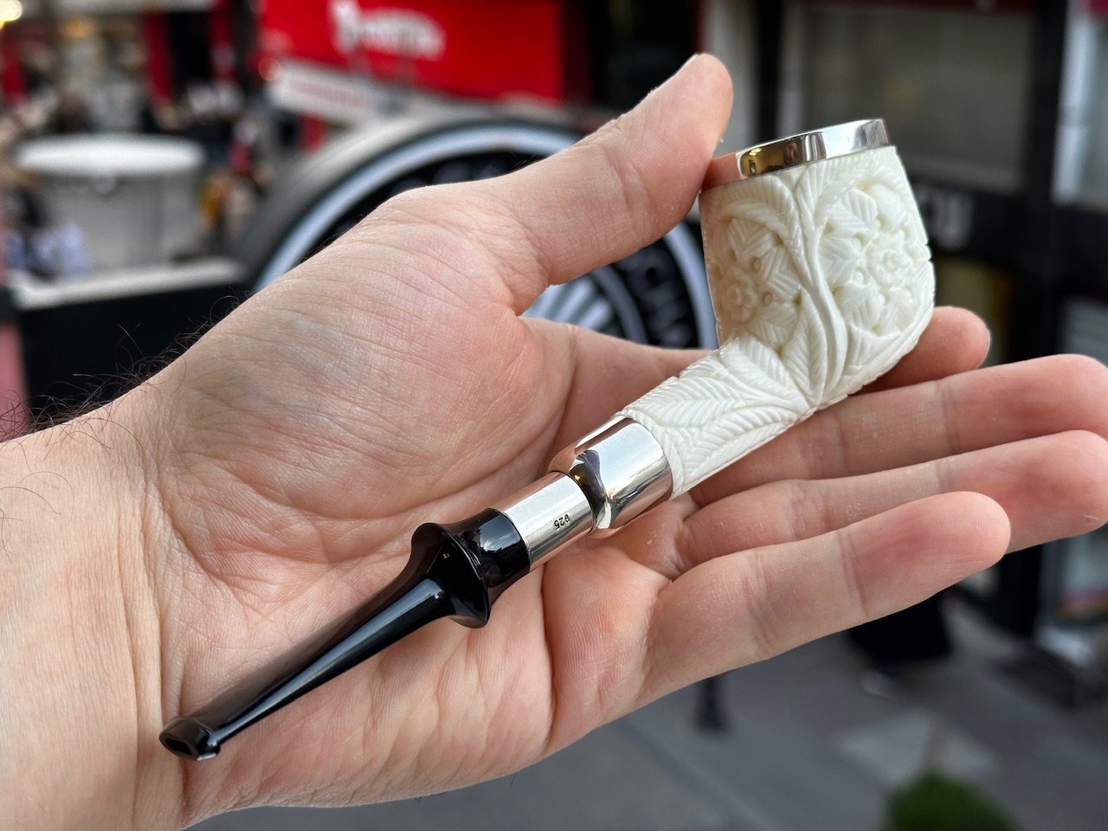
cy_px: 416
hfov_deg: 39.7
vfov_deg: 30.3
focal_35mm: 48
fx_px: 1536
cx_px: 554
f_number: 1.78
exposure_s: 1/119
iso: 40
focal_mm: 6.86
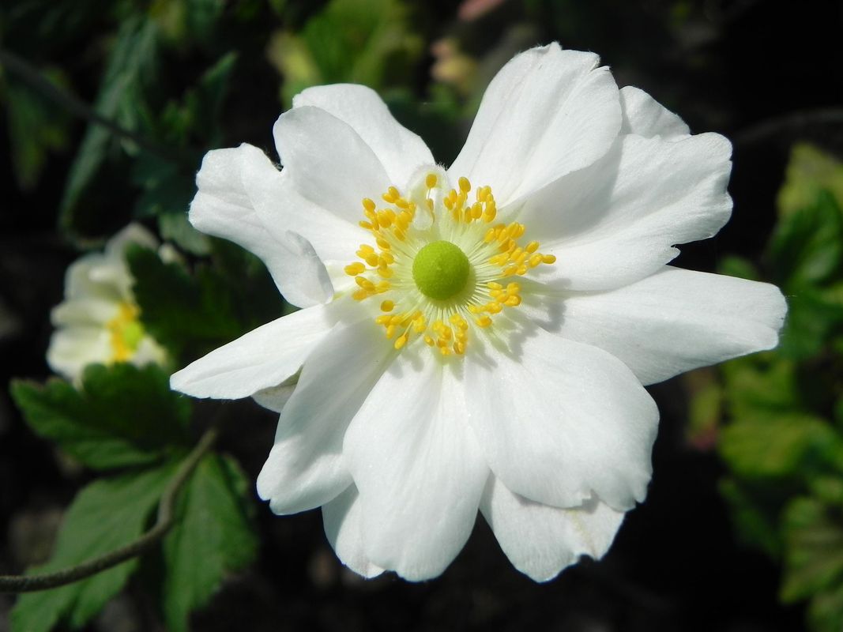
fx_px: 1120
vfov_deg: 31.5
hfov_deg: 41.2
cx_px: 422
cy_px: 316
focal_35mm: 46
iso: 160
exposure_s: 1/1600
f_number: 3.2
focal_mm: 8.2
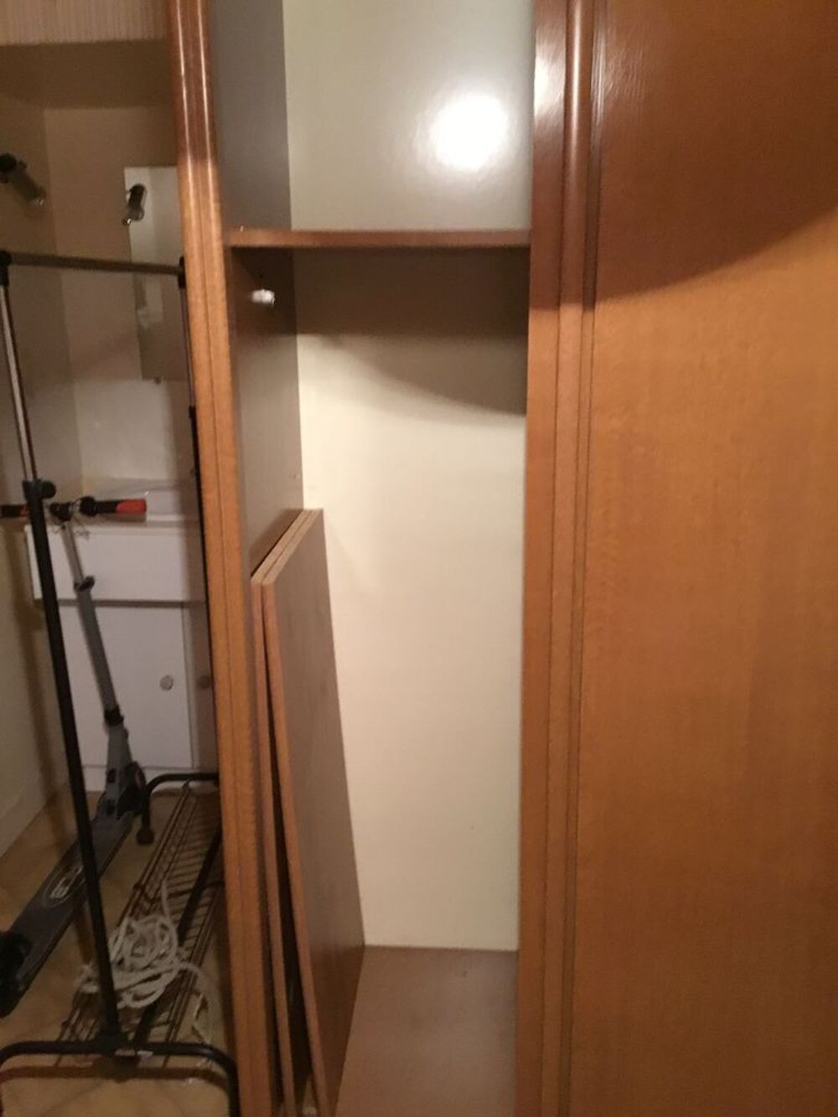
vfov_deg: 58.3
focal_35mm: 31
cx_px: 419
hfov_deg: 45.4
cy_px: 558
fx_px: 1000
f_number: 2.4
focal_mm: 3.3
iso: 400
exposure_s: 1/17
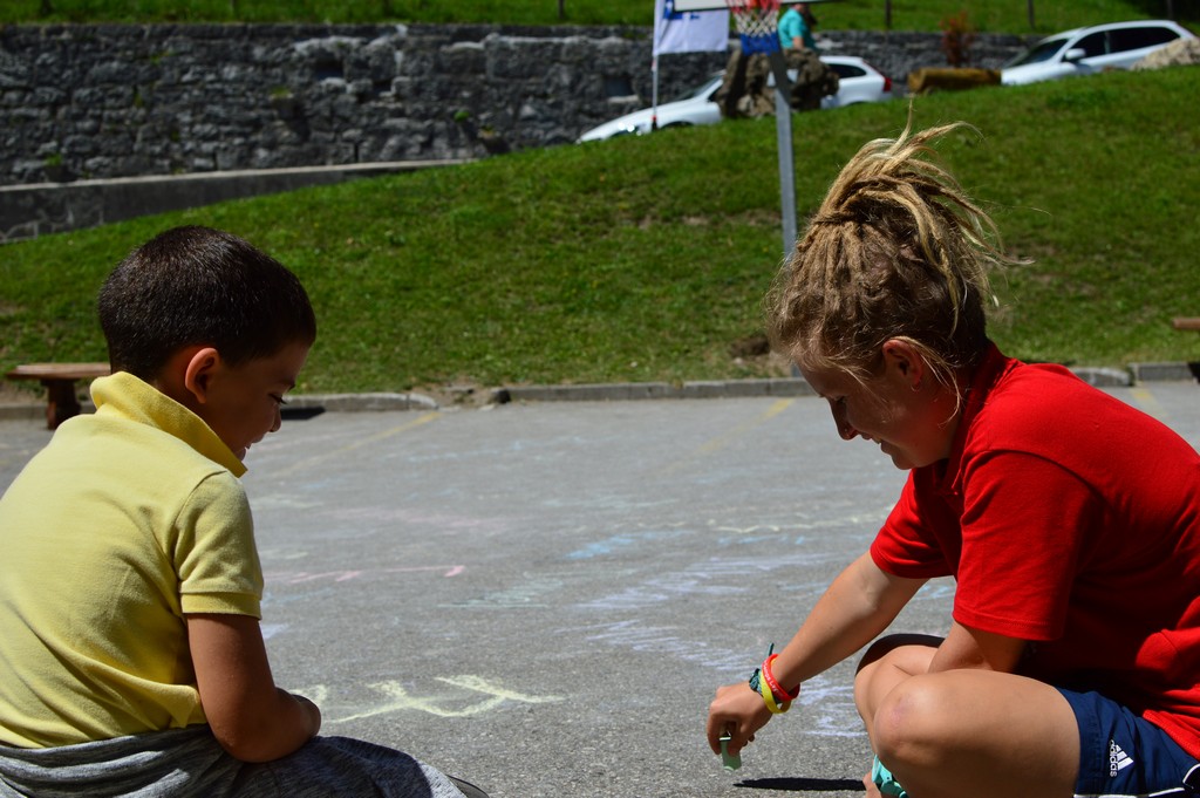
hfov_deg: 37.9
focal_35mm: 52
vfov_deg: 25.7
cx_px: 600
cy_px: 399
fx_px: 1749
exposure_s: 1/1250
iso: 100
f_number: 5
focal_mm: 35
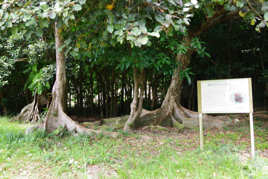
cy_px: 90
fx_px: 231
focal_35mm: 31
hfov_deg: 60.3
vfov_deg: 42.3
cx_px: 134
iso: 1600
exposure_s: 1/100
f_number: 8
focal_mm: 21
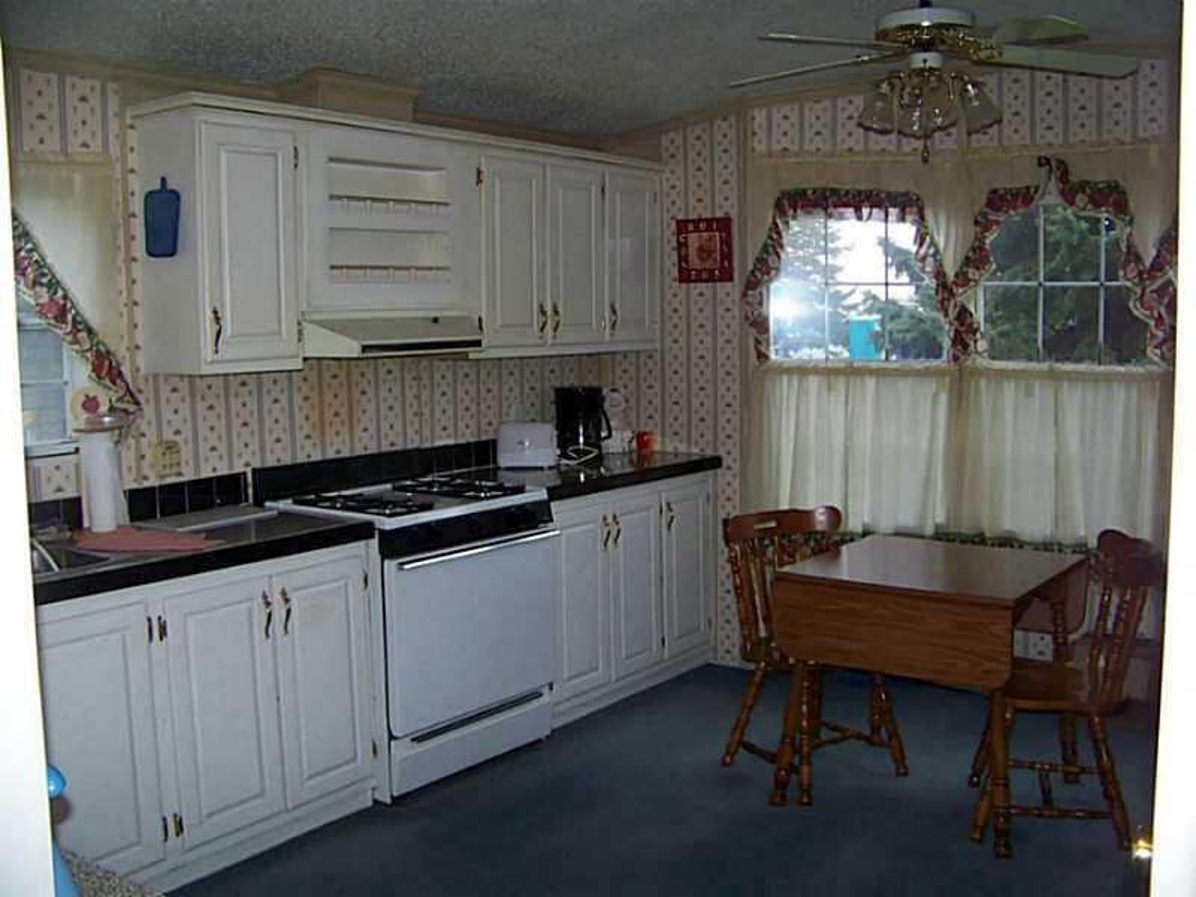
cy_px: 448
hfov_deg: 51.4
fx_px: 1244
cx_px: 598
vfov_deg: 39.7
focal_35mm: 36
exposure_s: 1/30
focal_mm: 5.85
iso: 200
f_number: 2.8
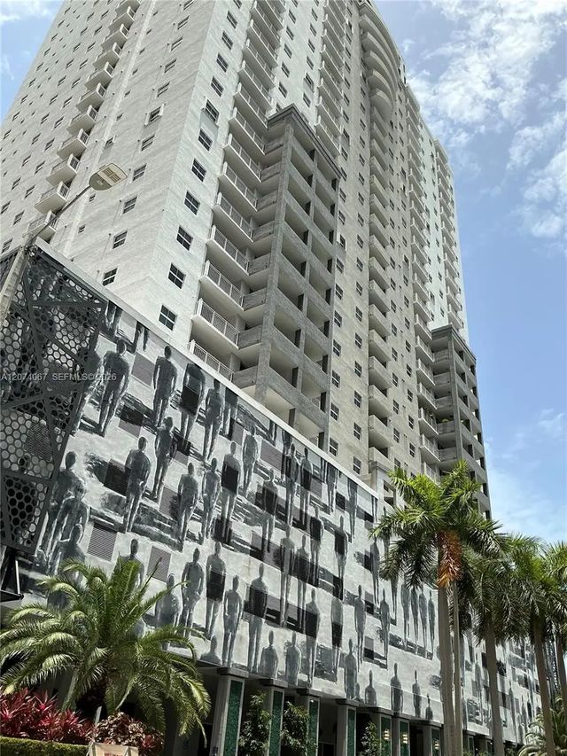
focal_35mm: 28
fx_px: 611
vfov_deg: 63.4
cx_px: 284
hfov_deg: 49.8
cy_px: 378
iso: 25
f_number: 1.8
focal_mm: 3
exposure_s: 1/1786
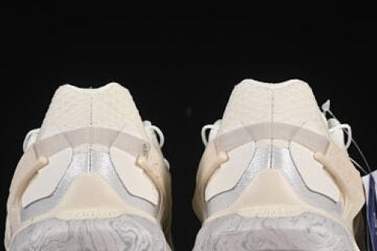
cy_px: 147
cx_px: 184
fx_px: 1738
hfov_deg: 12.4
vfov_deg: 8.3
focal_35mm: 166
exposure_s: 1/80
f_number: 8
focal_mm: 50
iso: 160
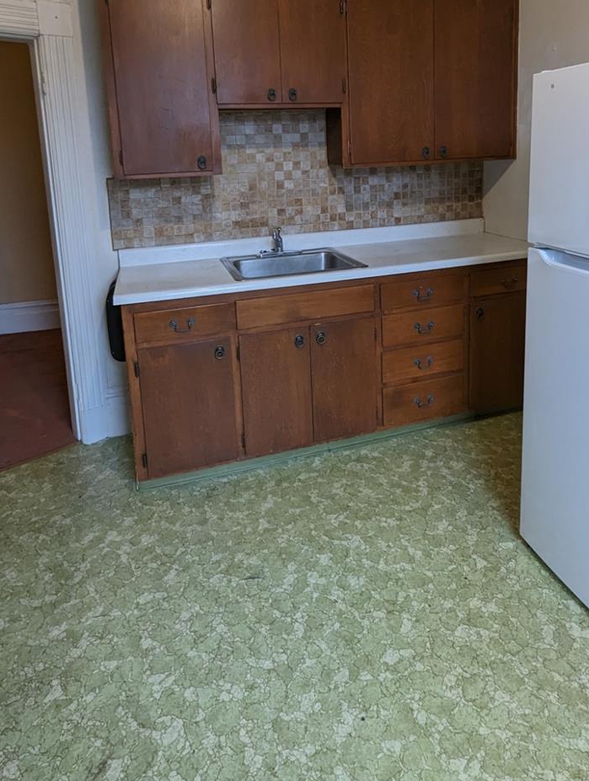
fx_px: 475
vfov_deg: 74.9
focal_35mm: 21
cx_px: 320
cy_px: 226
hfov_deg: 63.5
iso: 157
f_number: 2.2
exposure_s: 1/24
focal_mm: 1.95
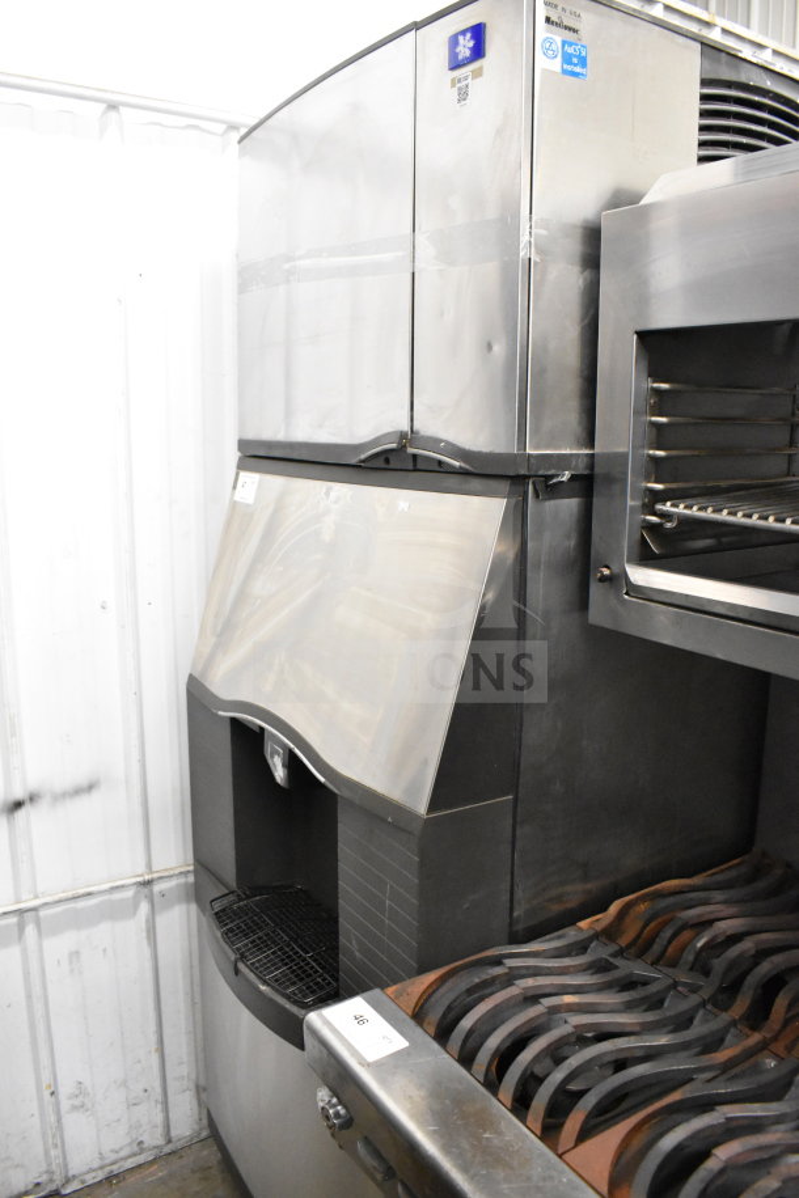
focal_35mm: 27
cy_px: 599
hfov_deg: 47.9
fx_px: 899
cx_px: 400
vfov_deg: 67.4
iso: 6400
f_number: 5
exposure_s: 1/100
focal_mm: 18
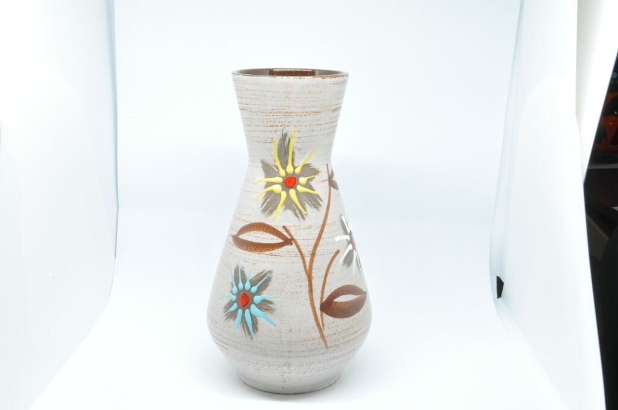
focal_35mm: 45
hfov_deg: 43.7
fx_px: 772
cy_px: 205
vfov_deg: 29.8
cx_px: 309
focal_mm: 30
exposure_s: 1/3
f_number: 29
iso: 800
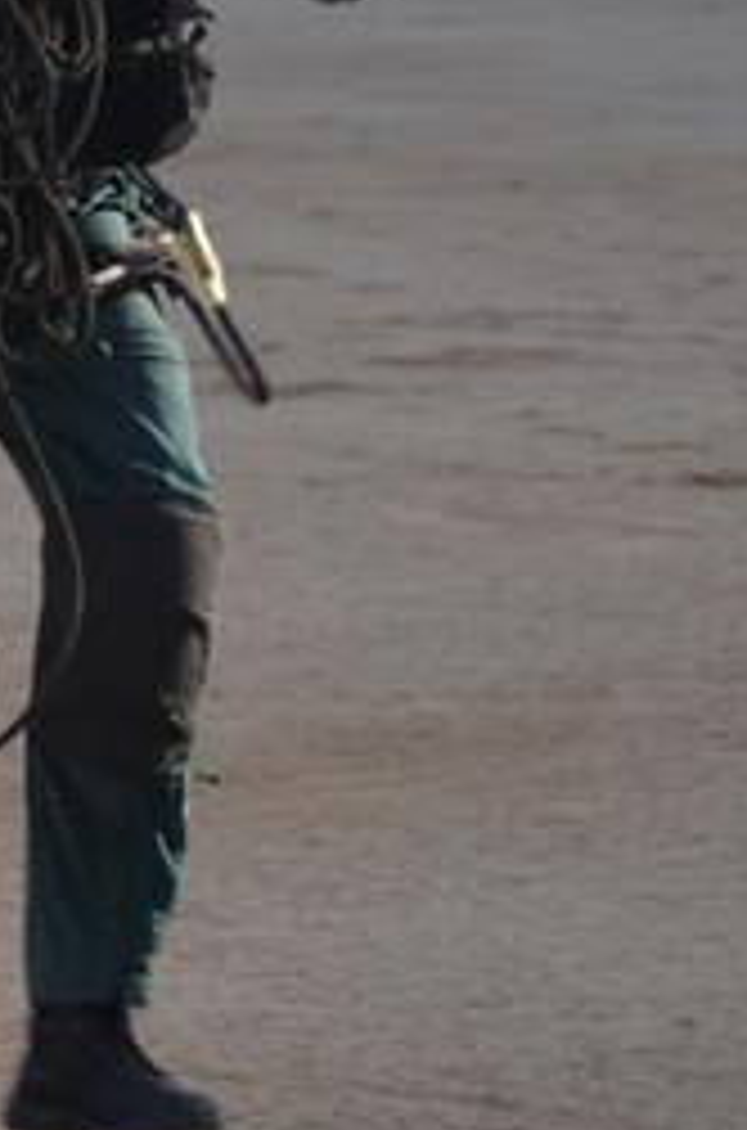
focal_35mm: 352
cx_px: 146
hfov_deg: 3.9
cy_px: 234
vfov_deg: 5.9
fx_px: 11016
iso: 250
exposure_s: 1/160
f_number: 5.6
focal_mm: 98
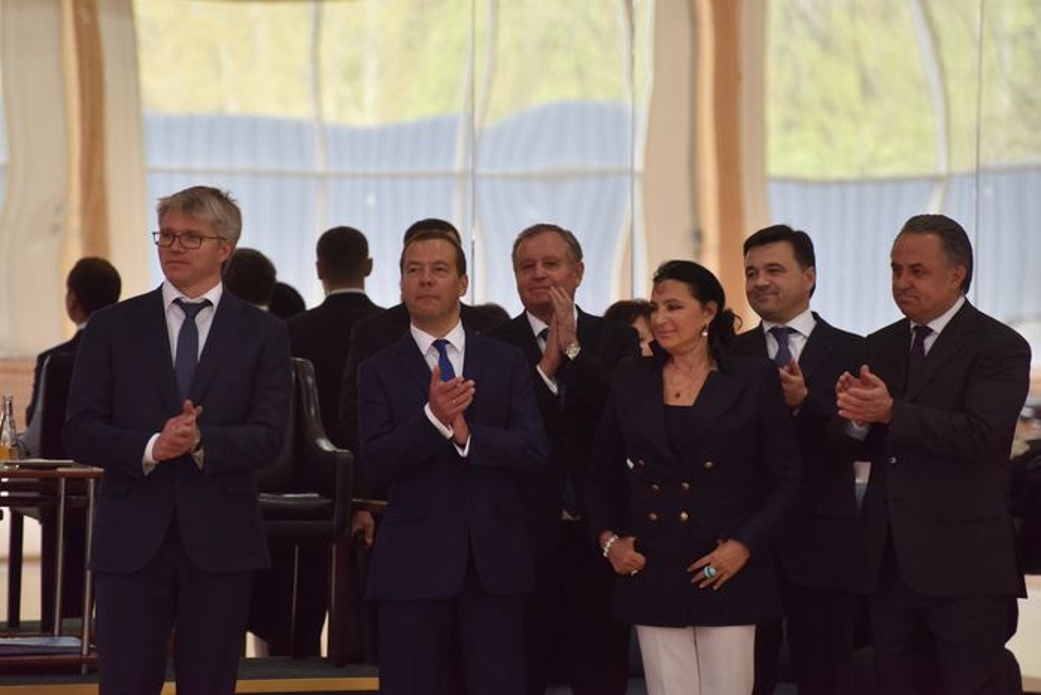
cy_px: 348
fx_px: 6075
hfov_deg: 9.8
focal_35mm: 210
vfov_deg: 6.5
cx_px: 520
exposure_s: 1/400
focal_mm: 210
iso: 4000
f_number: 5.6
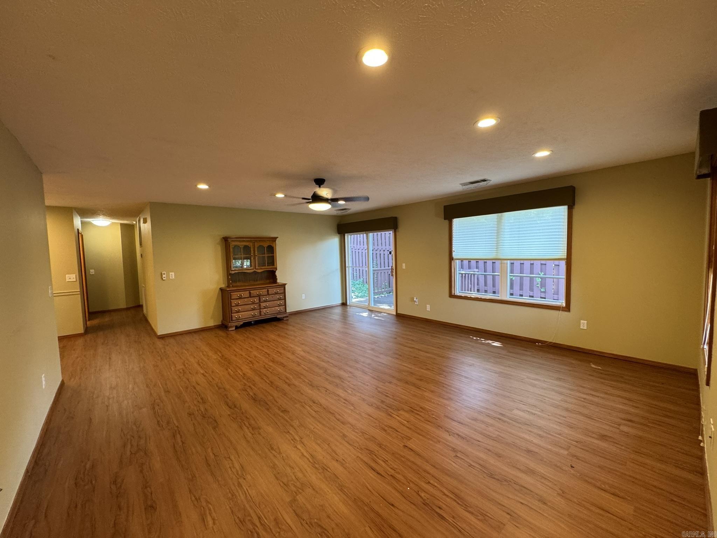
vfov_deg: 85.7
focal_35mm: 14
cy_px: 269
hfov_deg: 102.1
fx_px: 290
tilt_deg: -3.6
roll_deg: +1.2
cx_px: 358
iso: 200
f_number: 2.2
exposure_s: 1/60
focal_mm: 2.22
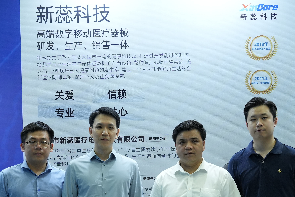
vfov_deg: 16.2
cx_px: 155
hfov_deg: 24.8
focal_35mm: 82
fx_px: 672
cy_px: 212
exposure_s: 1/100
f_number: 5.6
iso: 2000
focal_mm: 38
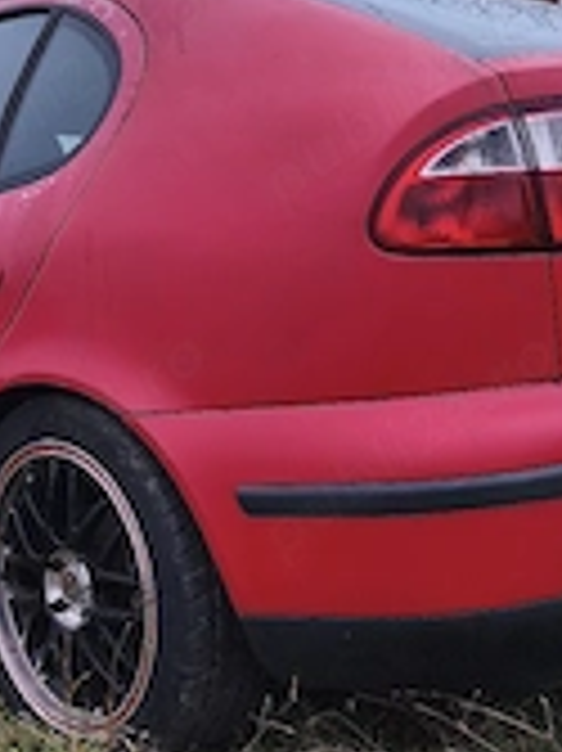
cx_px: 148
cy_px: 500
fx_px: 1192
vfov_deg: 34.6
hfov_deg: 26.2
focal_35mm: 55
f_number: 1.65
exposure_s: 1/100
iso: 320
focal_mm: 6.18
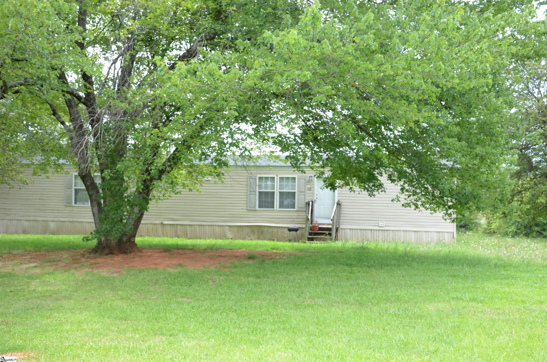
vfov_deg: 34.1
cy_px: 181
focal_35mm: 39
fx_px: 591
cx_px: 274
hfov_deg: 49.6
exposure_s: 1/200
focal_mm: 26
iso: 200
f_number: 7.1
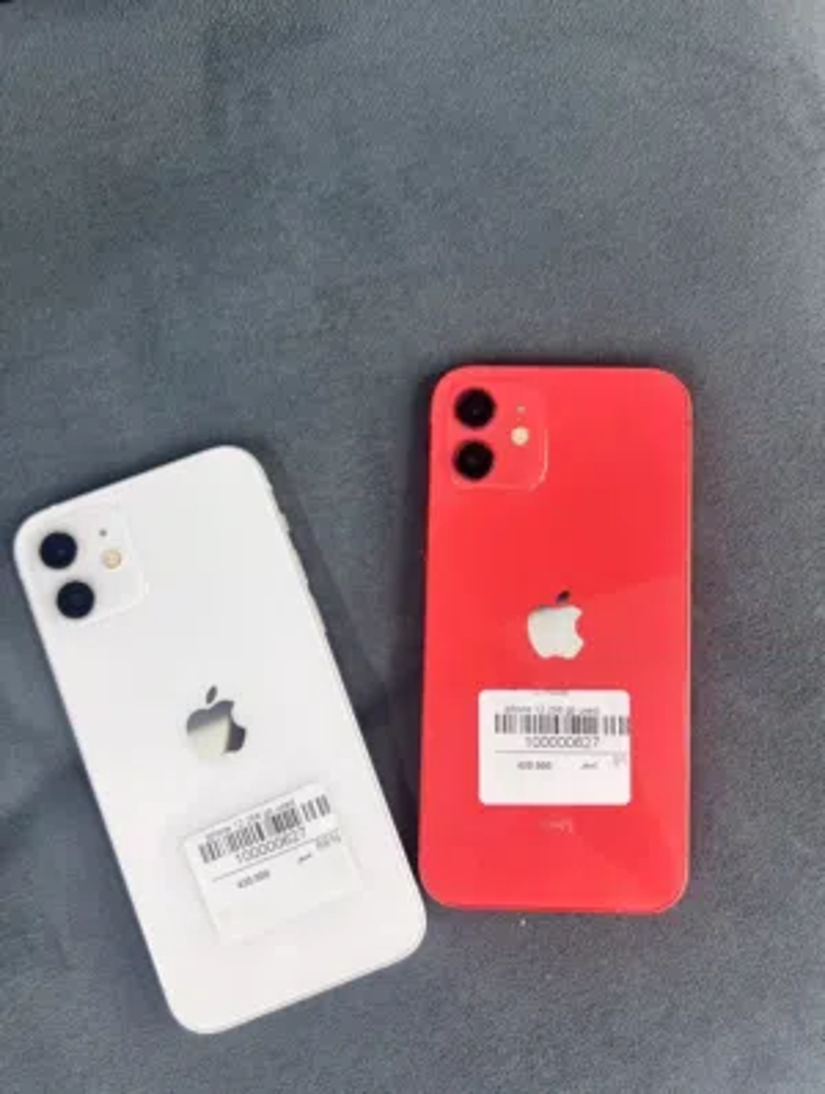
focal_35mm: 26
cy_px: 547
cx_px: 412
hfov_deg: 53.2
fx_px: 824
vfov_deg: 67.2
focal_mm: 5.7
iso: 40
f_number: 1.5
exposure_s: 1/100
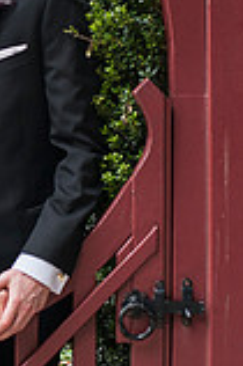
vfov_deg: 14.4
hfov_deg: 9.4
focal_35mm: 142
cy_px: 72
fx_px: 1441
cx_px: -101
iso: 800
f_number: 2.8
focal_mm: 50
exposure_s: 1/2000
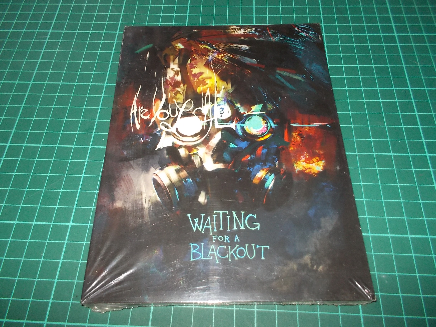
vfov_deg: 48.2
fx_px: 365
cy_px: 164
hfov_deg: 61.7
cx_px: 218
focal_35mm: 29
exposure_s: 1/30
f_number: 3.3
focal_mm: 4.1
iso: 200
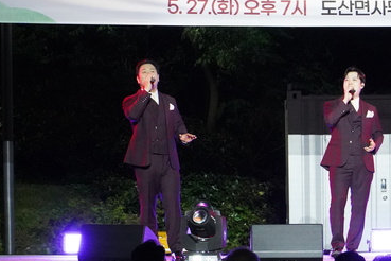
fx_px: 2063
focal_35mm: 190
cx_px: 302
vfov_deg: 7.2
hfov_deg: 10.8
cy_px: 56
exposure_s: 1/640
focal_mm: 78
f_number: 5.6
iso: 12800
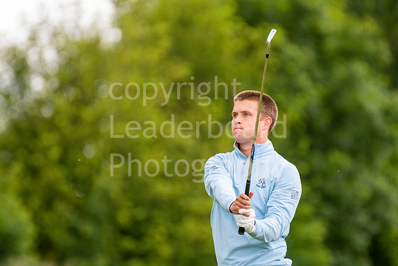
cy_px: 133
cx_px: 199
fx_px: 7961
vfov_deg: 1.9
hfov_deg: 2.9
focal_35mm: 720
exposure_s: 1/1250
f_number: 5.6
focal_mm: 480
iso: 1250
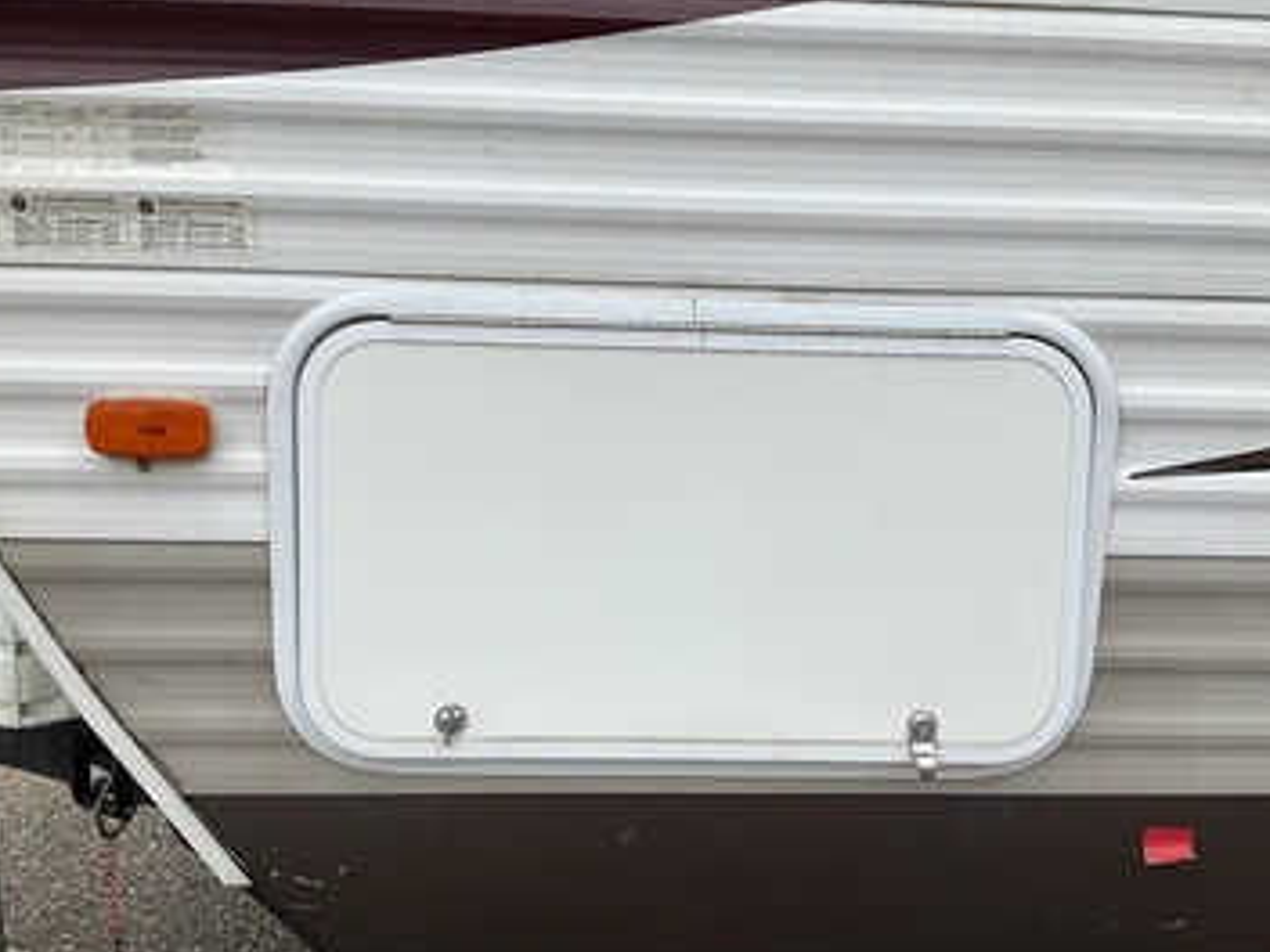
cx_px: 686
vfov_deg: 42.9
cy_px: 465
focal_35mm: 33
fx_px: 1211
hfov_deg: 55.3
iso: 25
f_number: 1.8
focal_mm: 3
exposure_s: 1/770
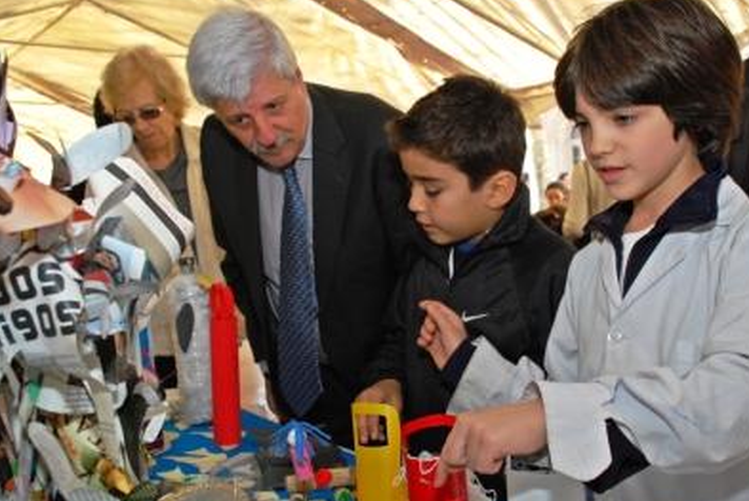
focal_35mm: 41
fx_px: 854
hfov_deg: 47.4
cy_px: 257
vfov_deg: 32.7
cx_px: 379
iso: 800
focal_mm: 24
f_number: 7.1
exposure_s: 1/60
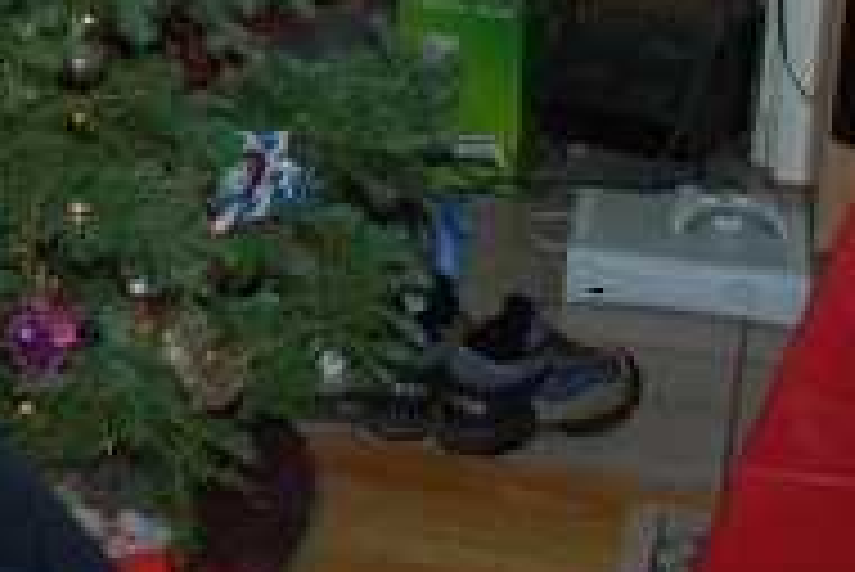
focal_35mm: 111
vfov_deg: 11.8
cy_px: -275
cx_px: -225
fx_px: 2638
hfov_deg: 17.4
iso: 200
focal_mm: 22
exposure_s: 1/60
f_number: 3.8
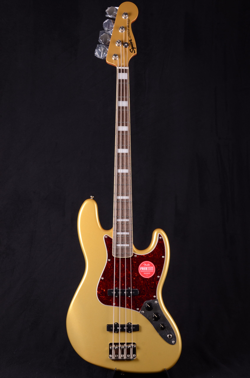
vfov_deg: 41.2
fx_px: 502
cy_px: 189
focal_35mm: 48
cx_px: 125
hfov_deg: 28.0
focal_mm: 32
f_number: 13
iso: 200
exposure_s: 1/200
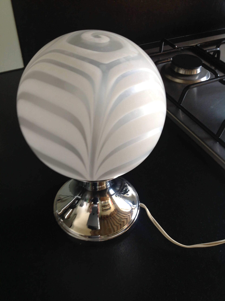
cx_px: 112
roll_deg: +1.1
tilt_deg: -43.0
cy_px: 150
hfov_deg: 40.6
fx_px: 304
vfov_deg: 52.7
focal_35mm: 35
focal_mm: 4.28
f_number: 2.4
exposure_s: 1/15
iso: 64
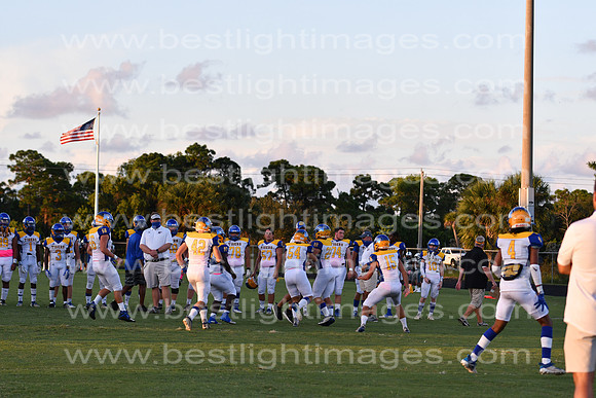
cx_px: 298
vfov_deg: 13.0
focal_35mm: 105
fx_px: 1739
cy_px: 199
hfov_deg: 19.5
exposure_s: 1/1000
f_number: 4
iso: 400
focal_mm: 70
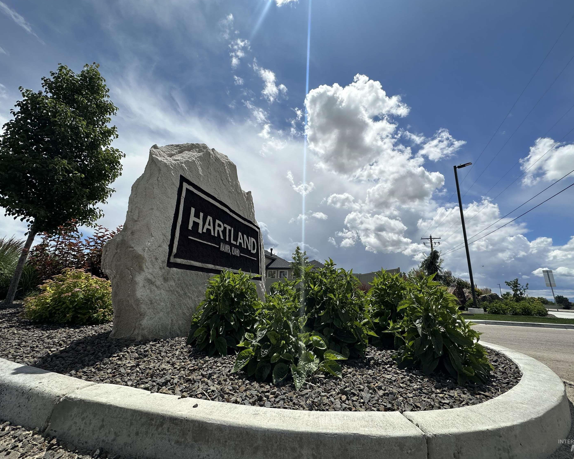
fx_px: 255
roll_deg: -3.1
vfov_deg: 84.0
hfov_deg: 96.8
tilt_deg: +14.8
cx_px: 291
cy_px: 227
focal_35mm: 15
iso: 50
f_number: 2.2
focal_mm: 2.22
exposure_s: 1/6494
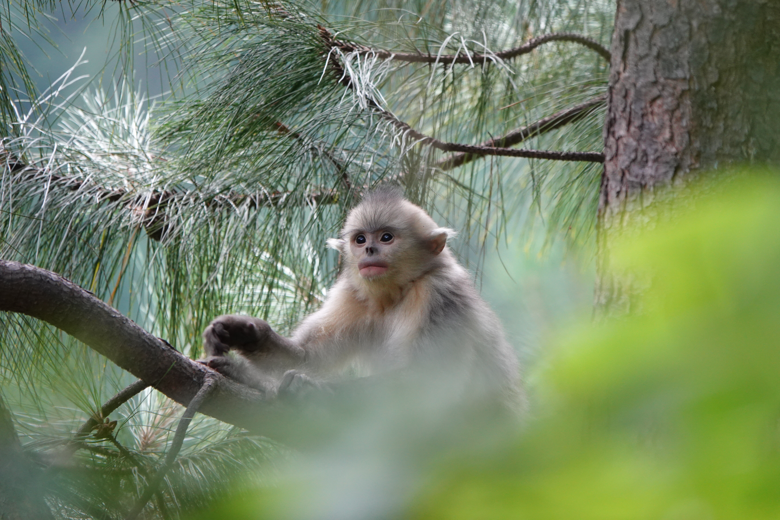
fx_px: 12414
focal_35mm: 573
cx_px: 390
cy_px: 260
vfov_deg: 2.4
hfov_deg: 3.6
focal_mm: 210.22
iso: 800
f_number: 4
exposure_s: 1/250
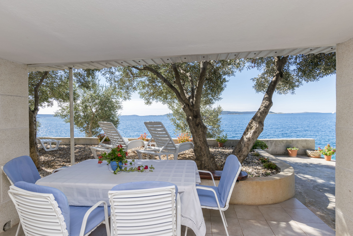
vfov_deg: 67.4
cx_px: 176
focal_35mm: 18
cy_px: 118
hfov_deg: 90.0
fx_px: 176
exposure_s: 1/160
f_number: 8
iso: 100
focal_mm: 12
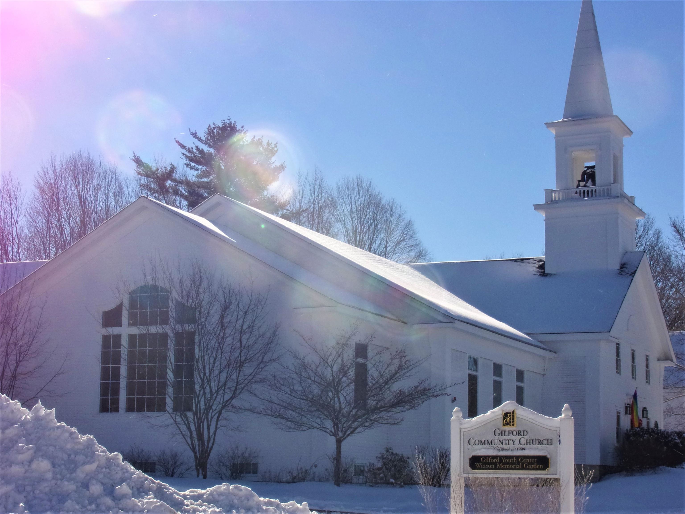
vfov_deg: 27.0
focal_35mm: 54
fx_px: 1069
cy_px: 257
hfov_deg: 35.5
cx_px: 342
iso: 80
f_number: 14.38
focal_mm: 9.8
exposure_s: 1/140
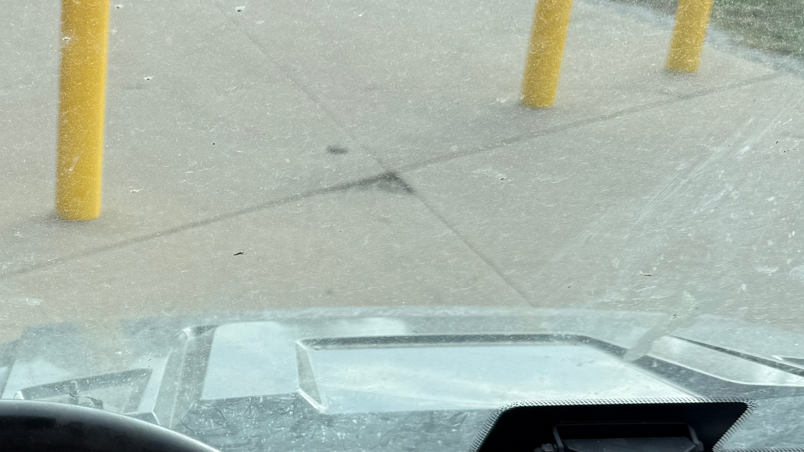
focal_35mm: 59
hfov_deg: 33.1
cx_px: 38
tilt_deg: -23.2
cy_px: 356
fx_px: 1258
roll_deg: +0.1
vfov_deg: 20.2
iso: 80
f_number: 1.78
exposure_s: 1/715
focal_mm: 6.76
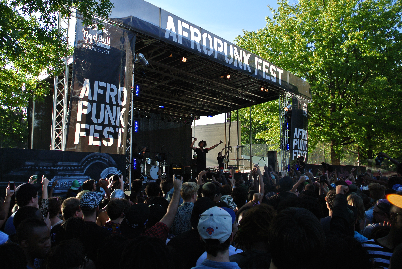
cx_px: 201
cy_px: 134
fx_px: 335
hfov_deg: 61.9
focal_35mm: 30
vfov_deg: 43.7
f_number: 4.5
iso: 100
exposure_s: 1/200
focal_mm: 11.4
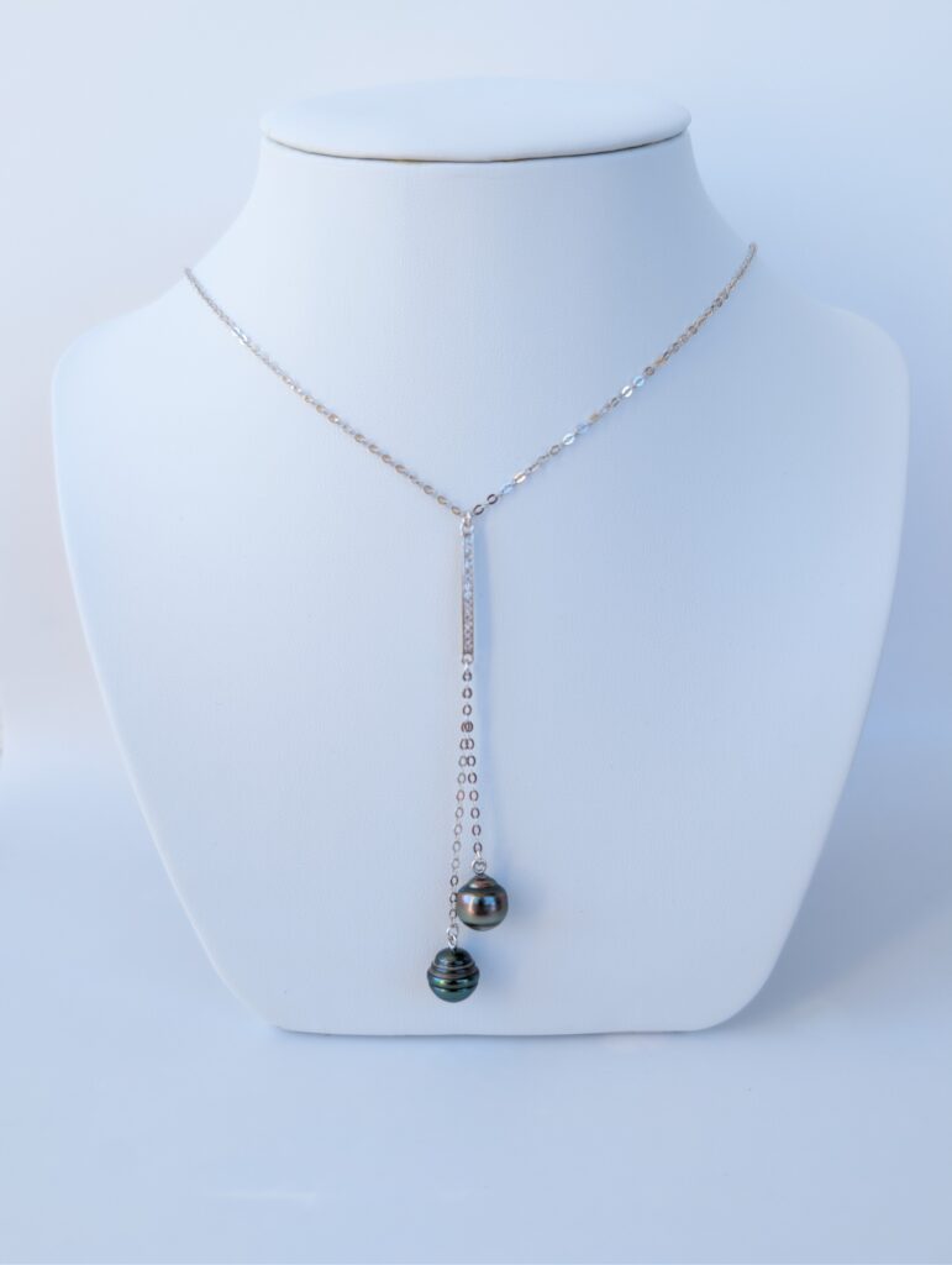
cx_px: 476
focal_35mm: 24
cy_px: 632
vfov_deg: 71.5
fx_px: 878
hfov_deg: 56.9
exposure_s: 1/123
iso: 22
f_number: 1.68
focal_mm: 6.9
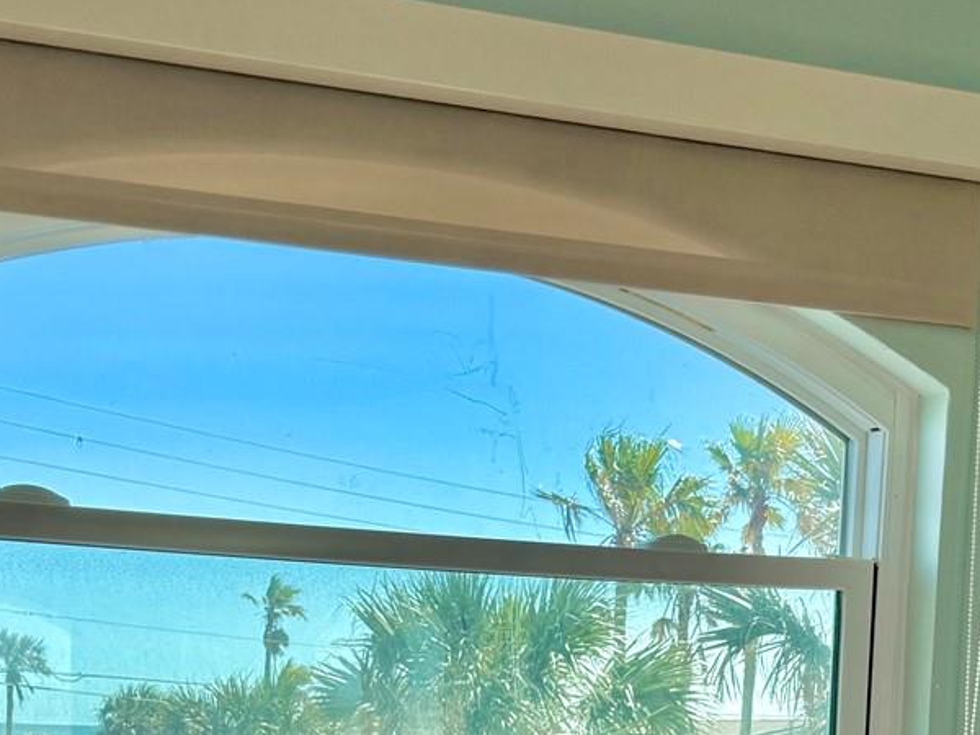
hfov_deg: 30.2
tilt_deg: -5.0
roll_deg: -1.8
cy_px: 923
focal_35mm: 64
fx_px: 1812
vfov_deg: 21.1
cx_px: 539
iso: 80
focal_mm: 6.76
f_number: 1.78
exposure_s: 1/1292
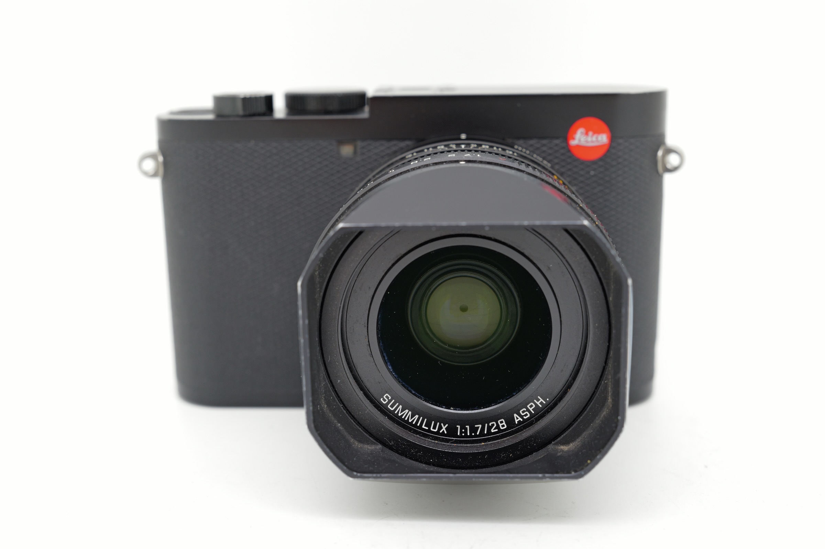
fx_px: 985
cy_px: 274
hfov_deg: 45.4
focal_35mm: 43
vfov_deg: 31.2
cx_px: 412
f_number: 8
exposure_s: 1/60
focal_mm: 43
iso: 800
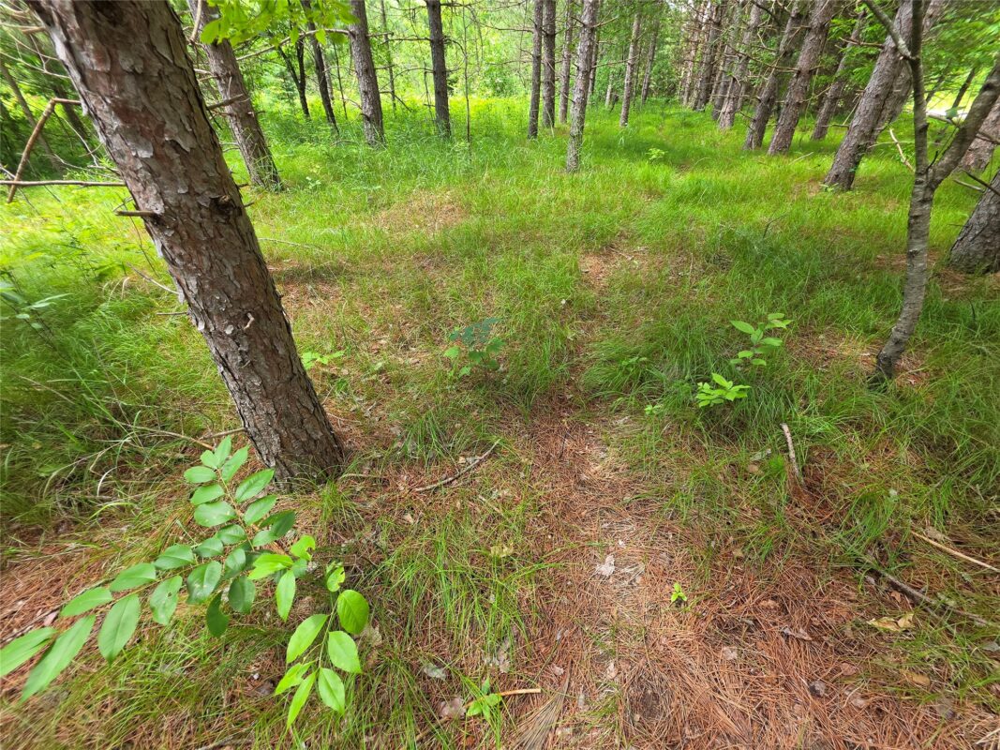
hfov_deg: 106.2
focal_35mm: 13
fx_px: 376
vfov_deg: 89.9
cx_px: 500
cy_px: 375
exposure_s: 1/120
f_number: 1.9
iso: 32
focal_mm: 2.2
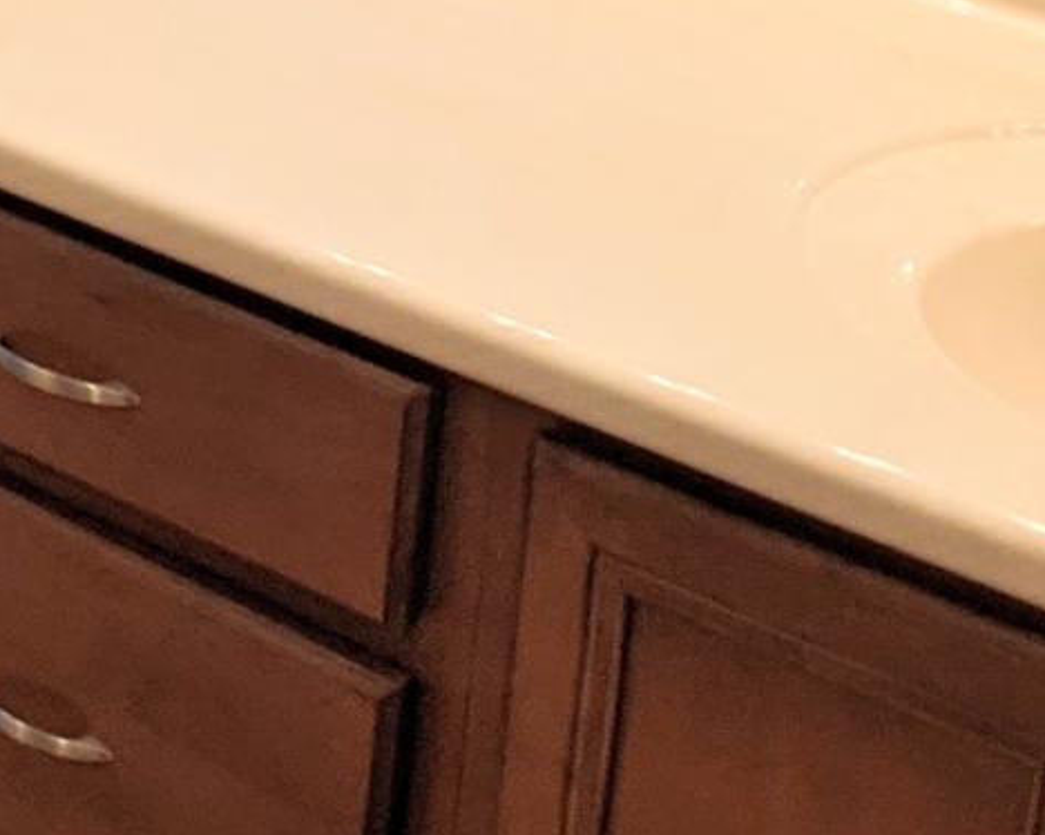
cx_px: -565
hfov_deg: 11.0
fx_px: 5225
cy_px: -435
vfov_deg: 8.9
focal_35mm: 169
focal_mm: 4.38
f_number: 1.73
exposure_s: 1/40
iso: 70
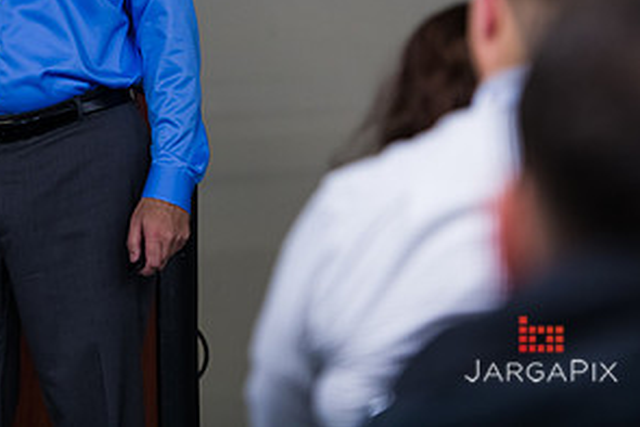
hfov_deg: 7.7
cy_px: 10
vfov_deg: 5.2
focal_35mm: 265
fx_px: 4713
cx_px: 43
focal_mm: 135
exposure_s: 1/200
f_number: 3.2
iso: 1600
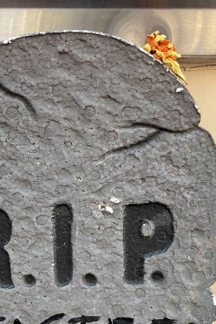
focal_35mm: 45
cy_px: 250
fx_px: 405
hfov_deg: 29.6
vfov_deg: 42.1
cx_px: 71
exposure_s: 1/120
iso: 50
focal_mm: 3.99
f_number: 1.8
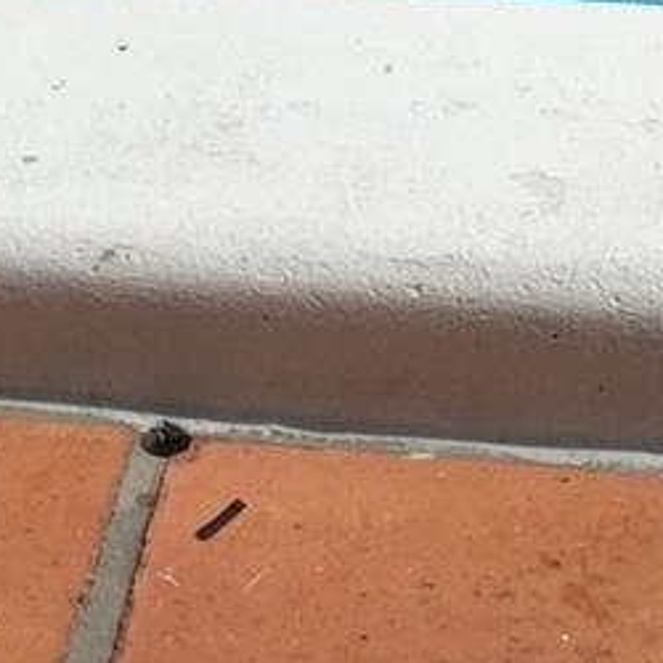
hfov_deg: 14.2
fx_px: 2665
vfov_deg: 13.3
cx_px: 223
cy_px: -347
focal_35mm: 123
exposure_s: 1/3968
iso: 32
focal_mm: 4.15
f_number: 2.2
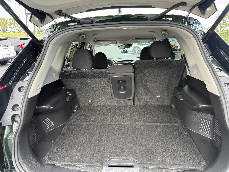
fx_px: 159
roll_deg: -0.8
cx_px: 114
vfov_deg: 56.8
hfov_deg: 71.6
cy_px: 86
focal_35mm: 24
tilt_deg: -16.8
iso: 80
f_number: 1.78
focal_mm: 6.76
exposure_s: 1/173
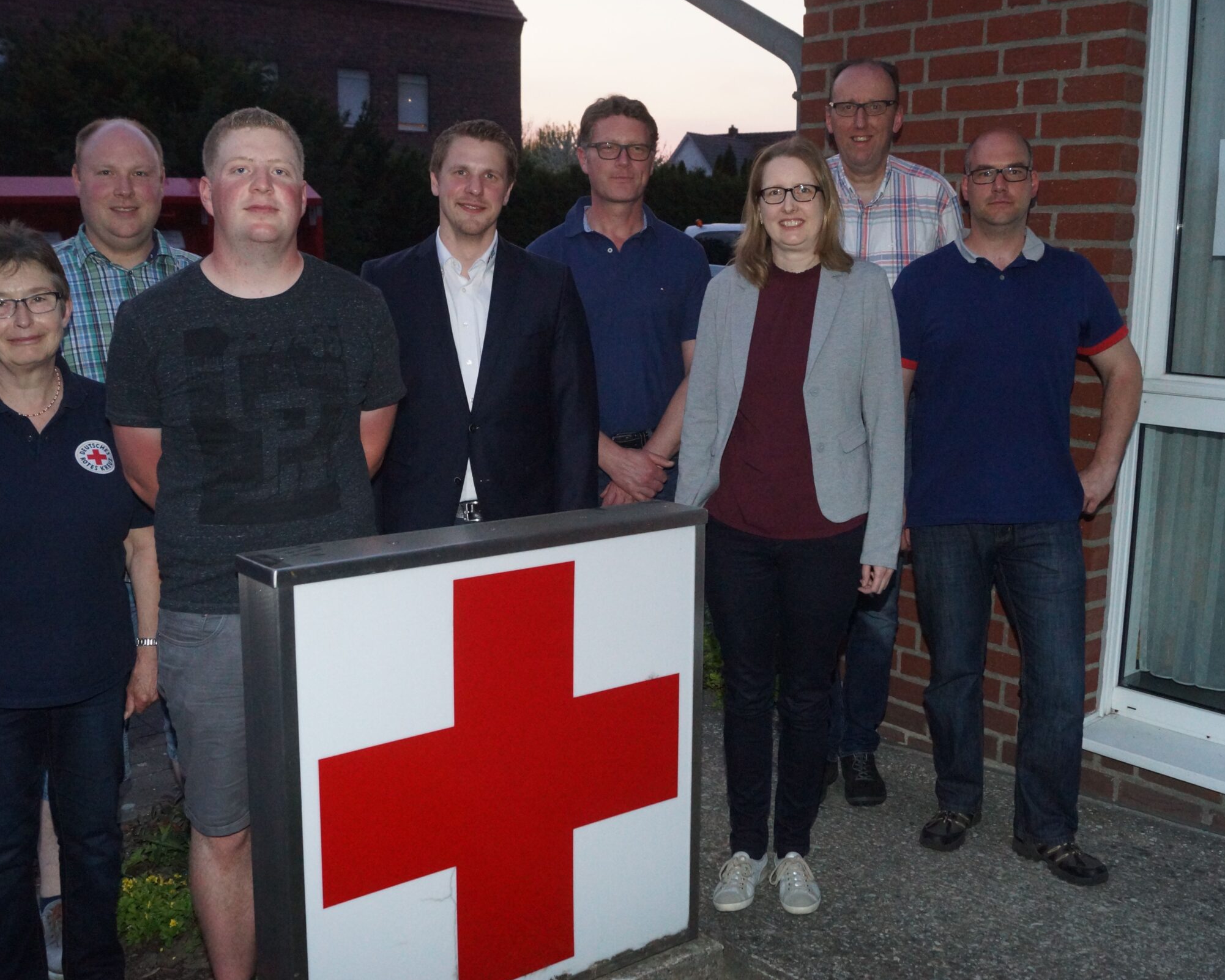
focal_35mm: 36
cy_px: 477
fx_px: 1305
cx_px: 636
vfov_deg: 41.2
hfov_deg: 50.3
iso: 1600
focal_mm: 20
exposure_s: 1/60
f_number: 5
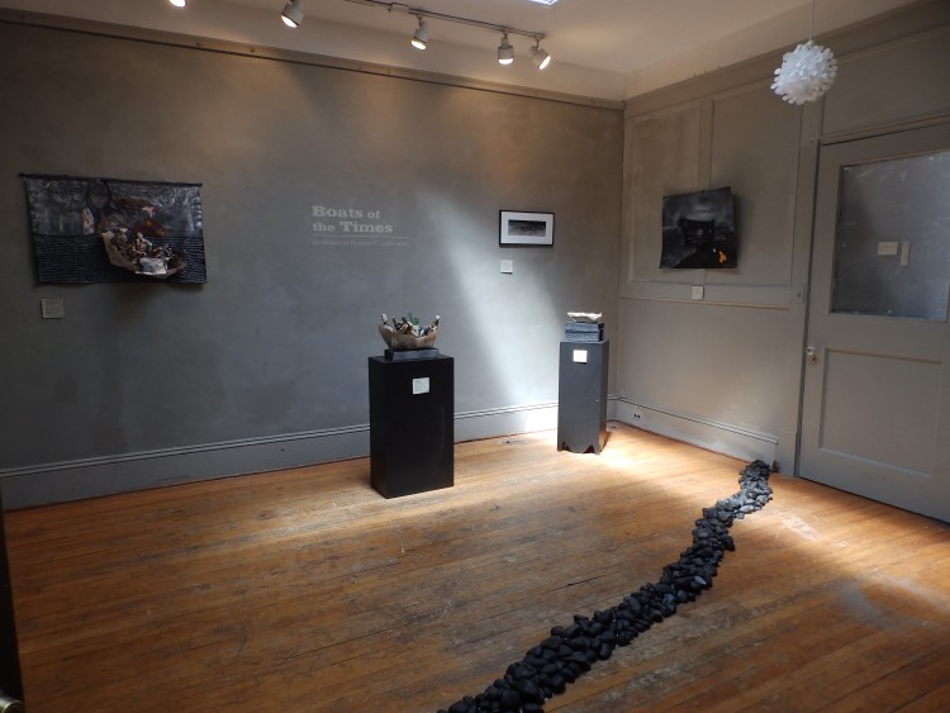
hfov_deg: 76.4
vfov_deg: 61.1
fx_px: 604
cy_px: 356
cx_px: 475
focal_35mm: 22
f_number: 3.4
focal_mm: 4
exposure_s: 1/30
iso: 80
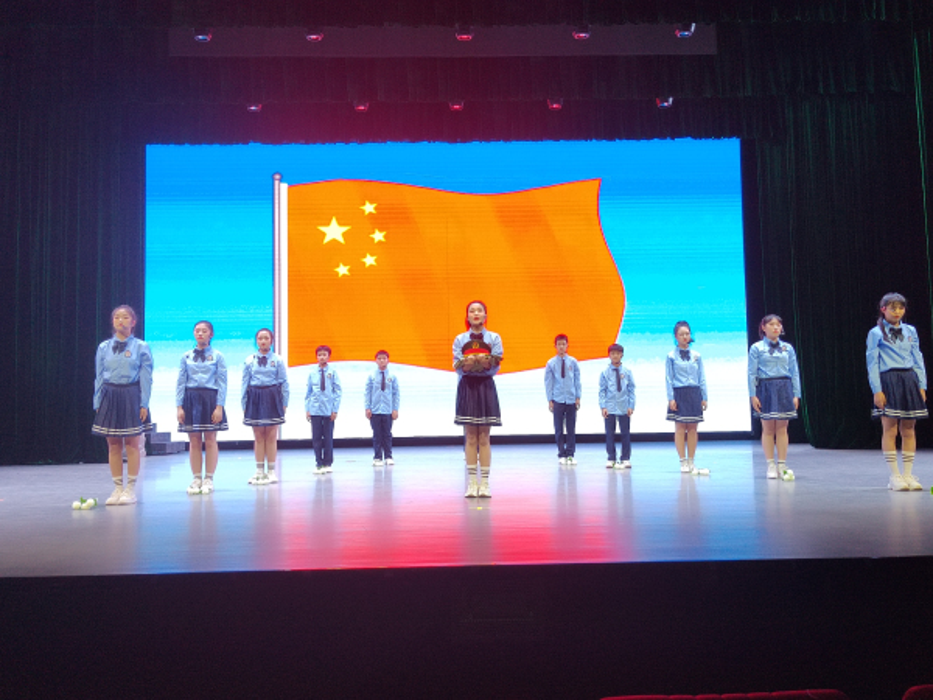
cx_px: 466
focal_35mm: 32
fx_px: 862
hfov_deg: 56.8
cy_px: 350
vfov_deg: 44.2
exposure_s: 1/100
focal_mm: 5.52
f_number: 1.9
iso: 1438
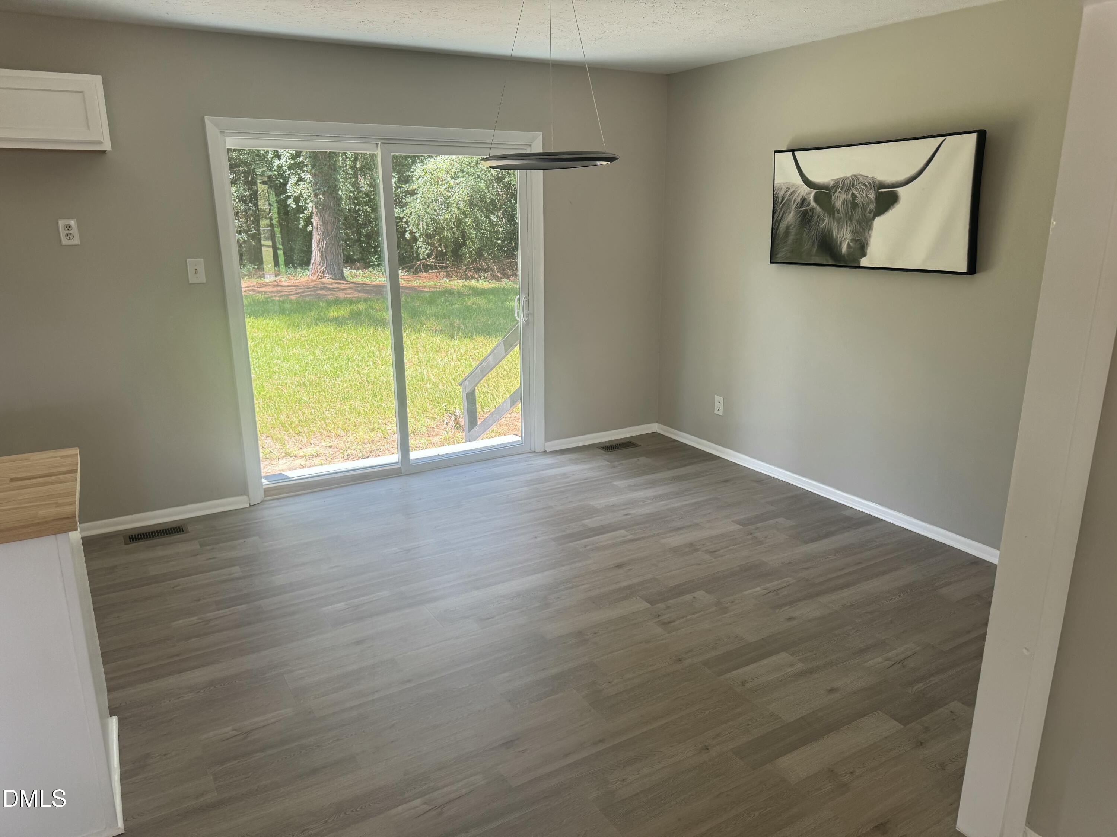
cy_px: 418
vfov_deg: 56.8
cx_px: 558
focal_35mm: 24
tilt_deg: -12.5
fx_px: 774
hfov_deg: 71.6
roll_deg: -1.1
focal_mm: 6.76
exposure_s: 1/163
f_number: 1.78
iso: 80
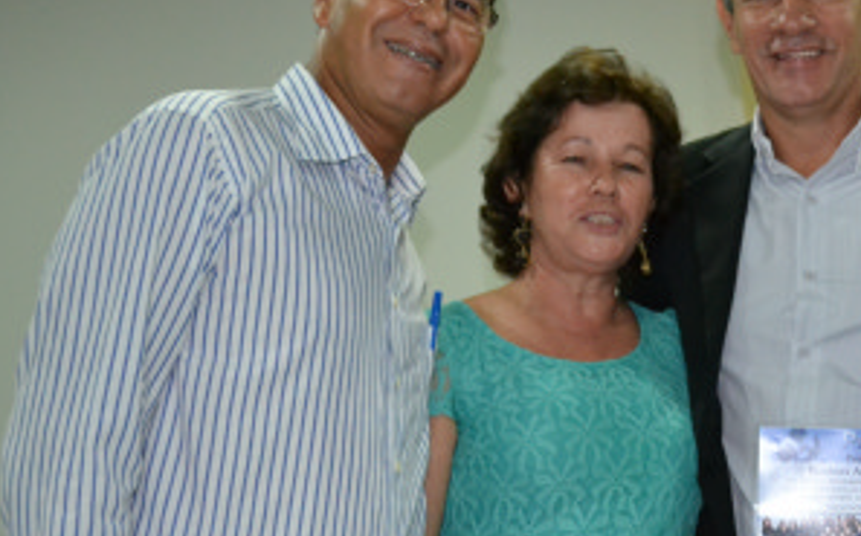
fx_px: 1571
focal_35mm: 67
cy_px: 288
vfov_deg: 19.4
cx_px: 710
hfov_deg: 29.8
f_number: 4.2
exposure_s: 1/60
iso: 2800
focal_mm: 26
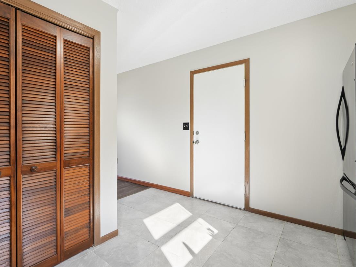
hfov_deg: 87.6
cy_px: 129
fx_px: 185
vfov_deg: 71.6
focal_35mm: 18
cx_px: 165
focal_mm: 16
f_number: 10
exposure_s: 1/30
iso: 640
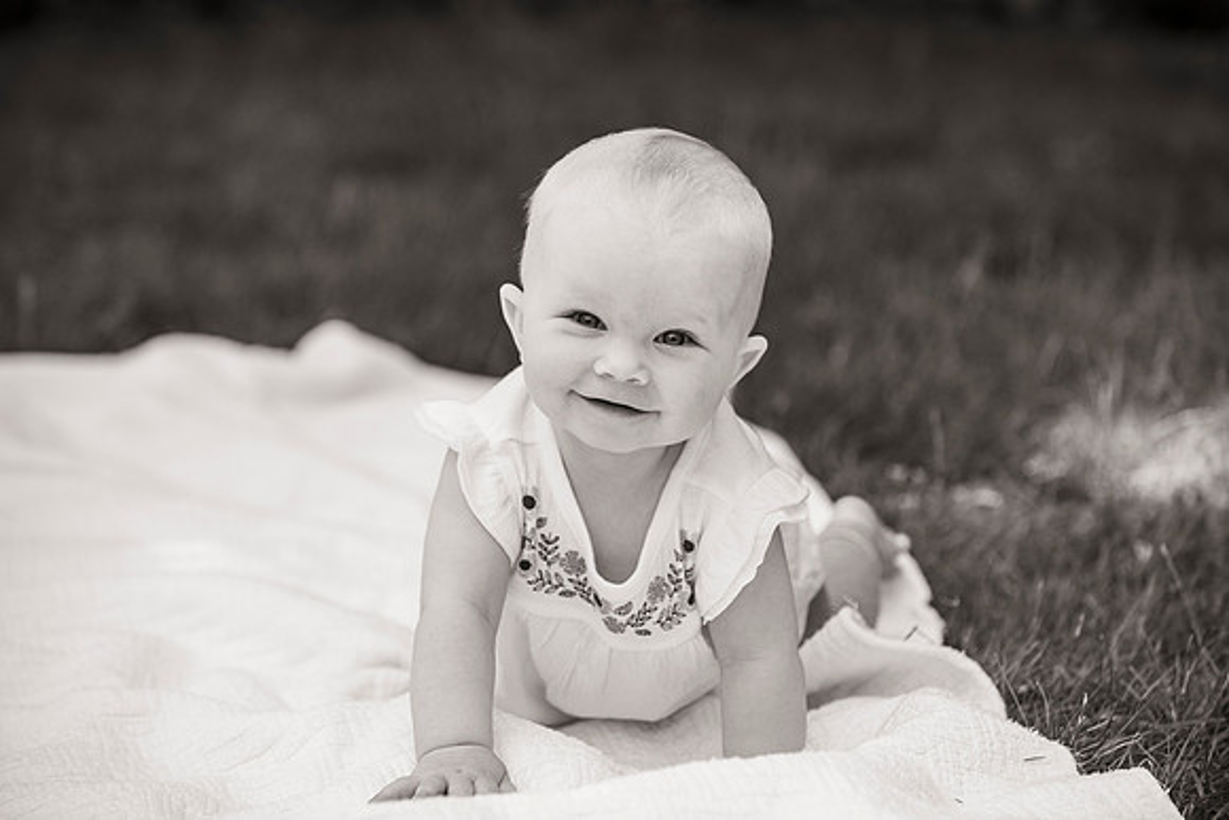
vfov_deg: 10.1
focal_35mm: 135
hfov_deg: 15.1
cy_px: 393
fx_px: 4625
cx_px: 626
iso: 160
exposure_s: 1/400
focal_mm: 130
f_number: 4
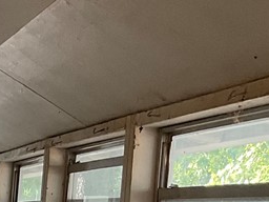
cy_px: 337
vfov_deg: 12.0
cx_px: -213
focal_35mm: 116
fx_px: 901
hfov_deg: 14.8
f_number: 1.8
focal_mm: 3
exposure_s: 1/60
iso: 100
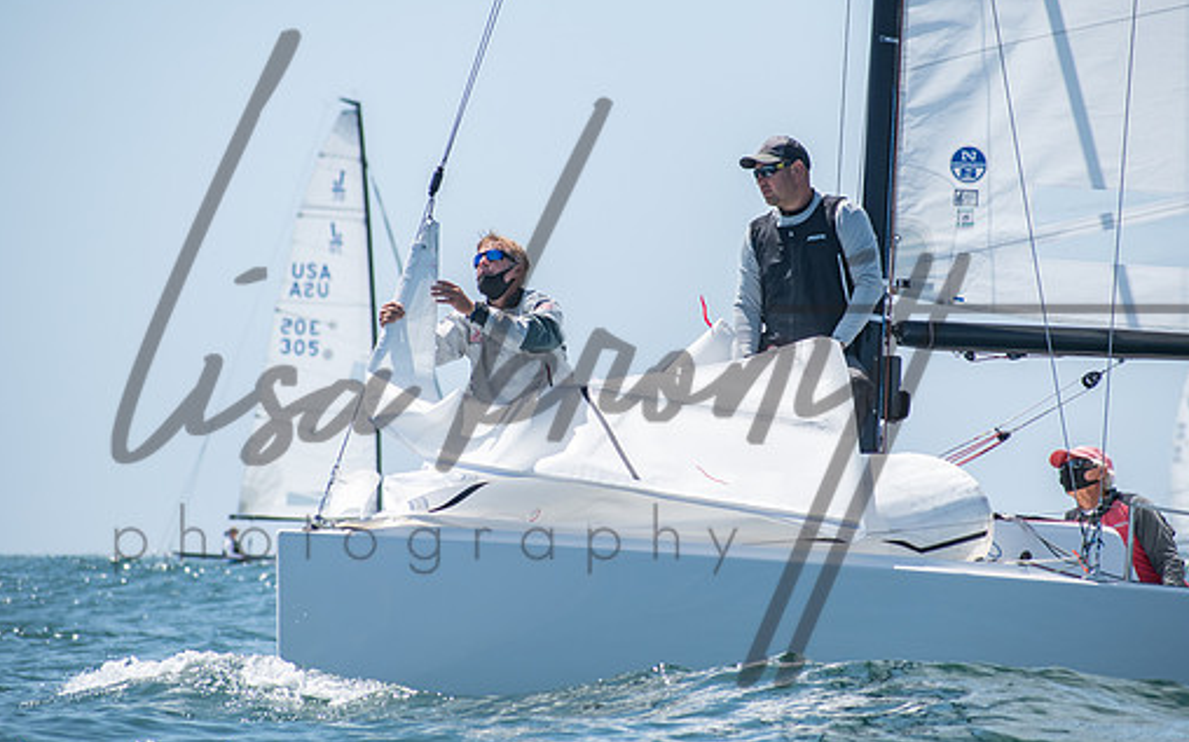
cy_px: 364
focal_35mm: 304
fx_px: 9846
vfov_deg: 4.3
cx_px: 625
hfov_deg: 6.9
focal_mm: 170
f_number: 6.3
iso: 200
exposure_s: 1/1000
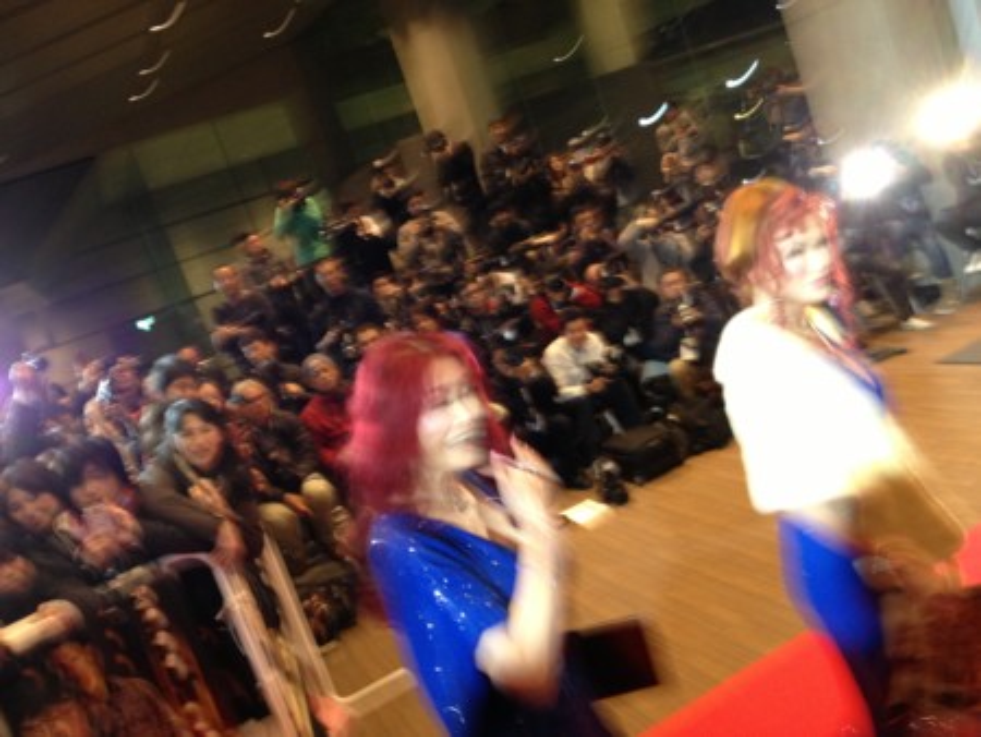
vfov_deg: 40.7
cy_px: 368
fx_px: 992
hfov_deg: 52.6
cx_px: 490
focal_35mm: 35
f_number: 2.4
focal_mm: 4.28
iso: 125
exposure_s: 1/20
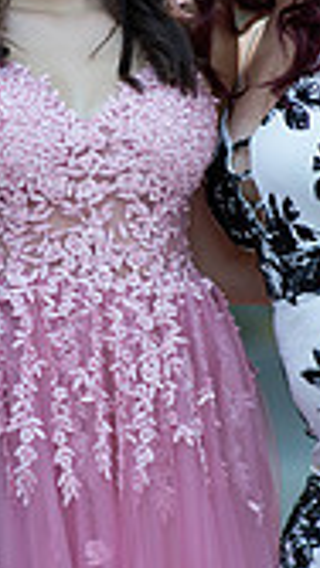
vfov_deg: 9.0
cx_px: 90
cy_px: 303
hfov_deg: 5.1
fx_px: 3603
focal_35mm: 239
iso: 250
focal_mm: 85
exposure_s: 1/800
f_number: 2
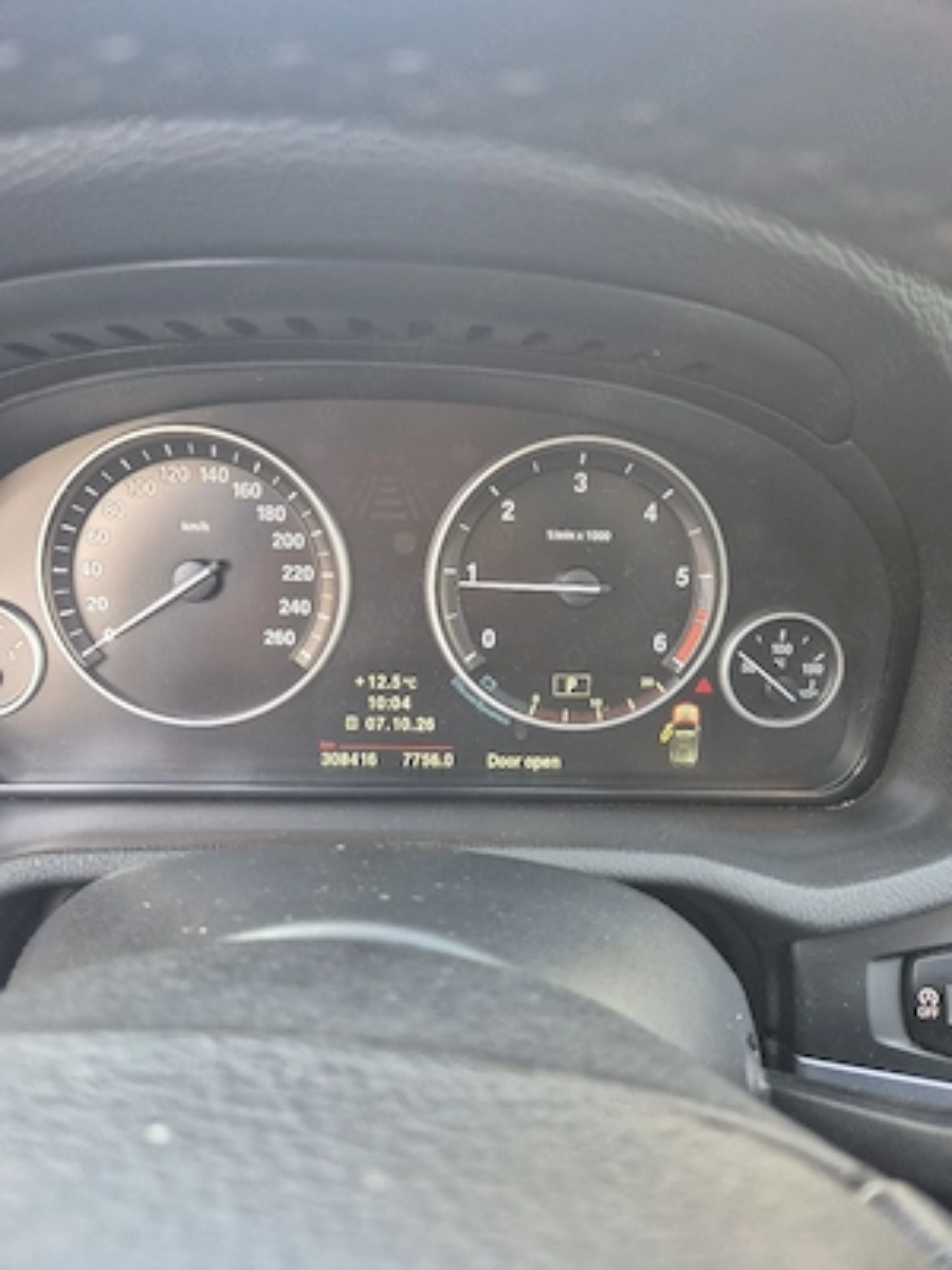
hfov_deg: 58.9
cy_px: 635
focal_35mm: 23
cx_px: 476
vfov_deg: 73.9
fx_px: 843
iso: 250
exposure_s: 1/50
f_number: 1.8
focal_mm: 5.4
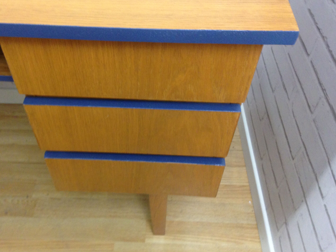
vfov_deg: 37.7
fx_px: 369
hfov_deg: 48.8
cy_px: 113
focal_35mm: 38
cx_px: 144
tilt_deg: -48.6
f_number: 2.4
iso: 200
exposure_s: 1/20
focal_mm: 4.12
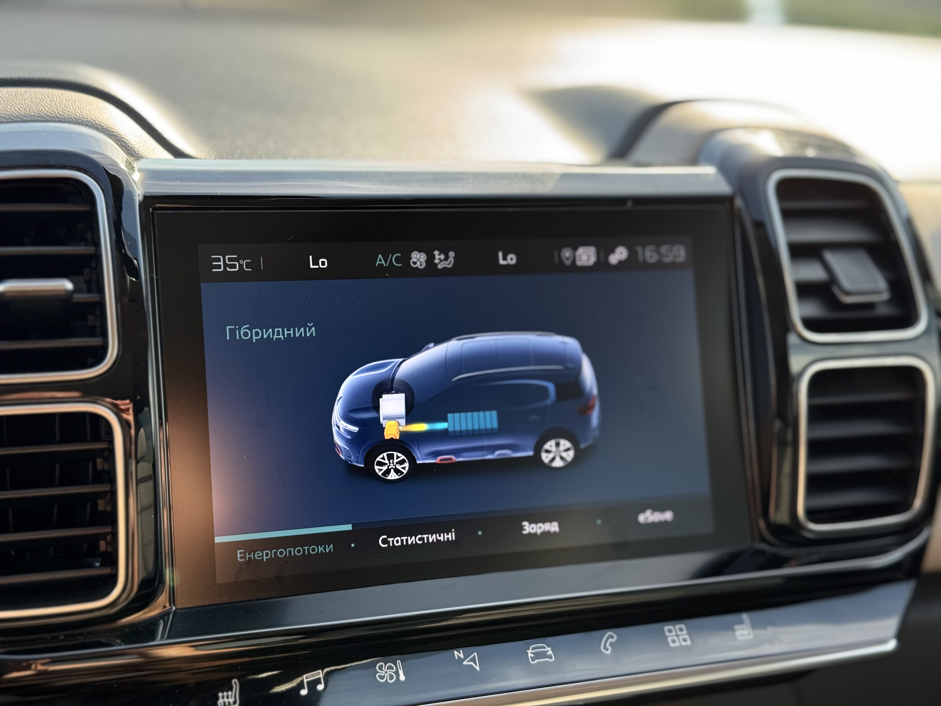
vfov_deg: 30.3
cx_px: 470
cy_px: 353
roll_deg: -3.6
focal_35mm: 48
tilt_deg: -17.4
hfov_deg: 39.7
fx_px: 1305
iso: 64
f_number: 1.78
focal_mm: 6.76
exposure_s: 1/250
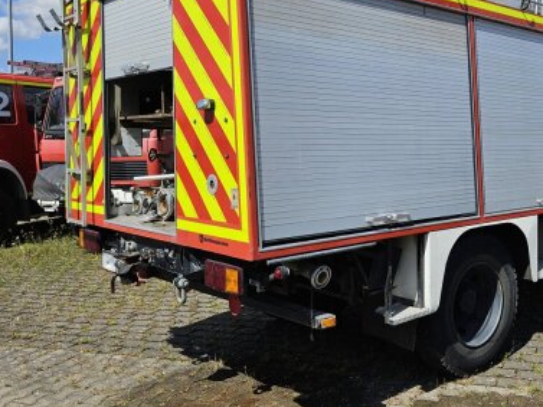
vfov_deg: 36.7
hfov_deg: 46.2
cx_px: 405
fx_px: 612
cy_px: 168
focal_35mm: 39
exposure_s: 1/2289
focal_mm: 5.4
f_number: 1.8
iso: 25
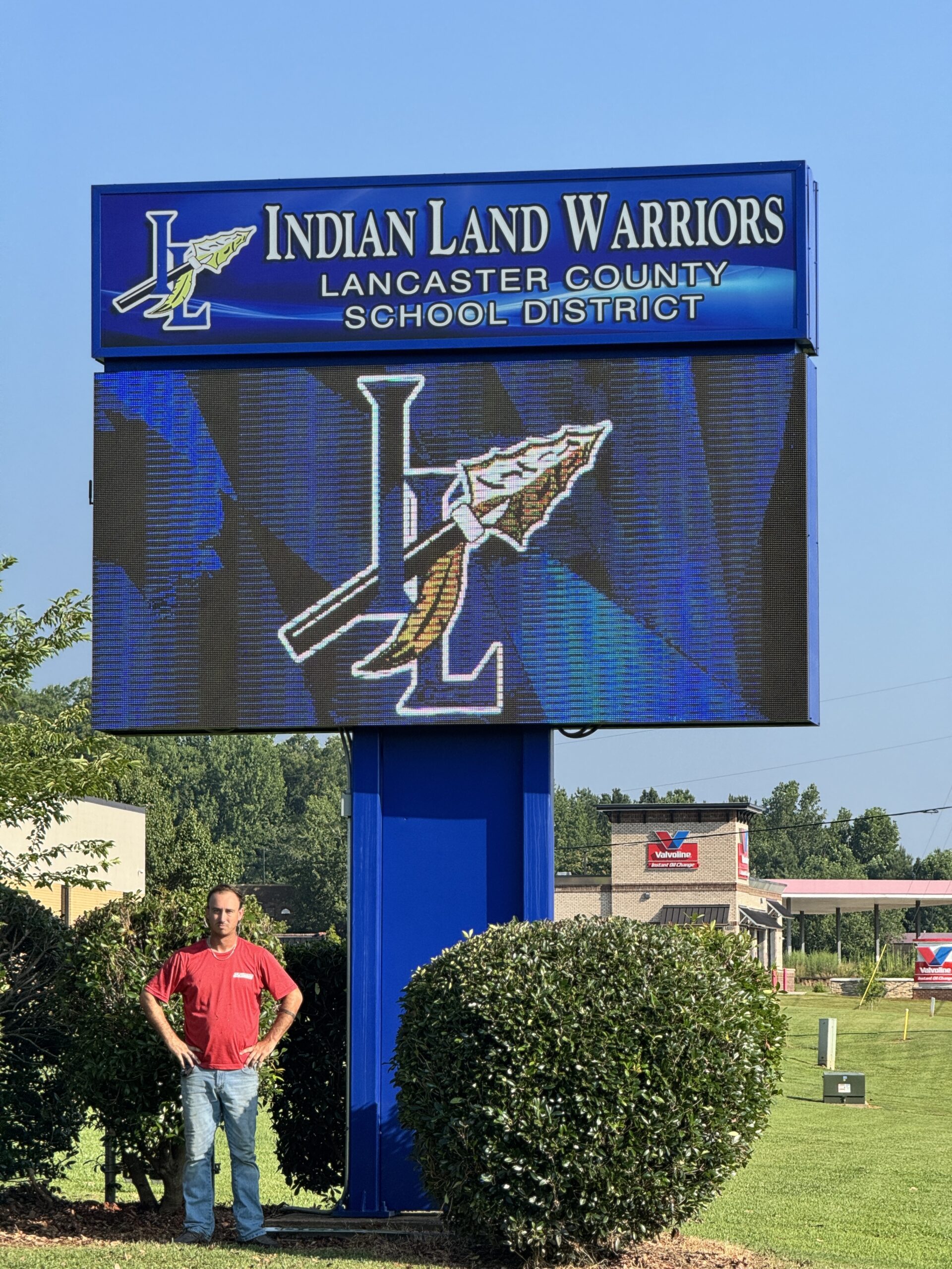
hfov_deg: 12.3
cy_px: 634
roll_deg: +0.6
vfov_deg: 16.4
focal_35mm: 120
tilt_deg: +3.4
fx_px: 4400
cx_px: 476
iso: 50
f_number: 2.8
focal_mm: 15.66
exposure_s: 1/1186
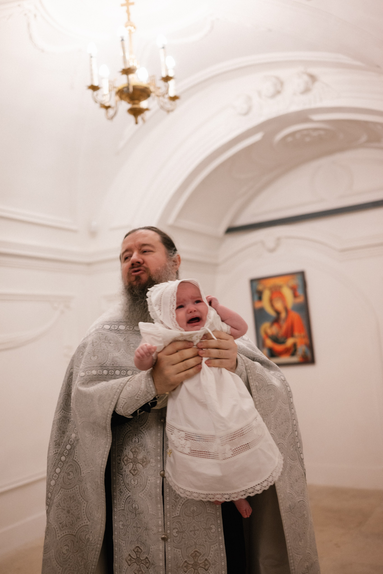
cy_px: 287
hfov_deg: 37.9
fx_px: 558
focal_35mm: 35
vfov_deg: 54.4
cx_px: 192
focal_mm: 35
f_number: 2
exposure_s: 1/250
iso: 1250
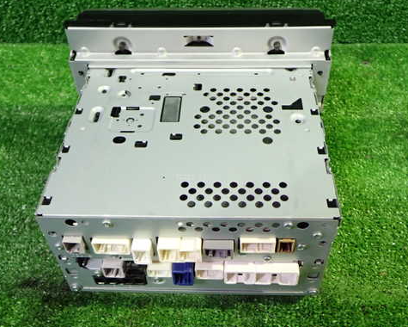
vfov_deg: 40.1
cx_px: 210
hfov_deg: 49.1
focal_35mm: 37
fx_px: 447
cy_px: 154
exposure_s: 1/30
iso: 500
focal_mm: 5.4
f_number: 2.3
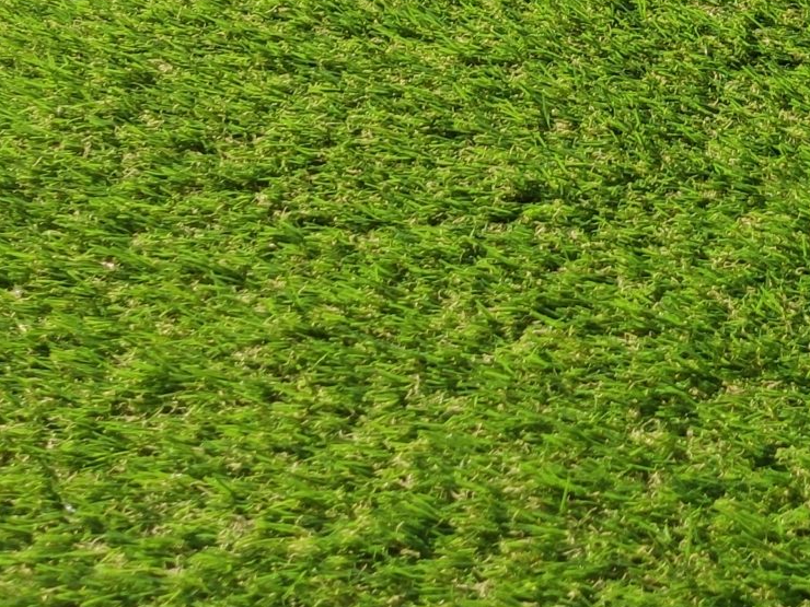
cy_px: -419
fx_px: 2106
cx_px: 768
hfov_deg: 21.2
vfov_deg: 14.7
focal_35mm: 90
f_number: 1.75
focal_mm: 4.75
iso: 112
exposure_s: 1/3435
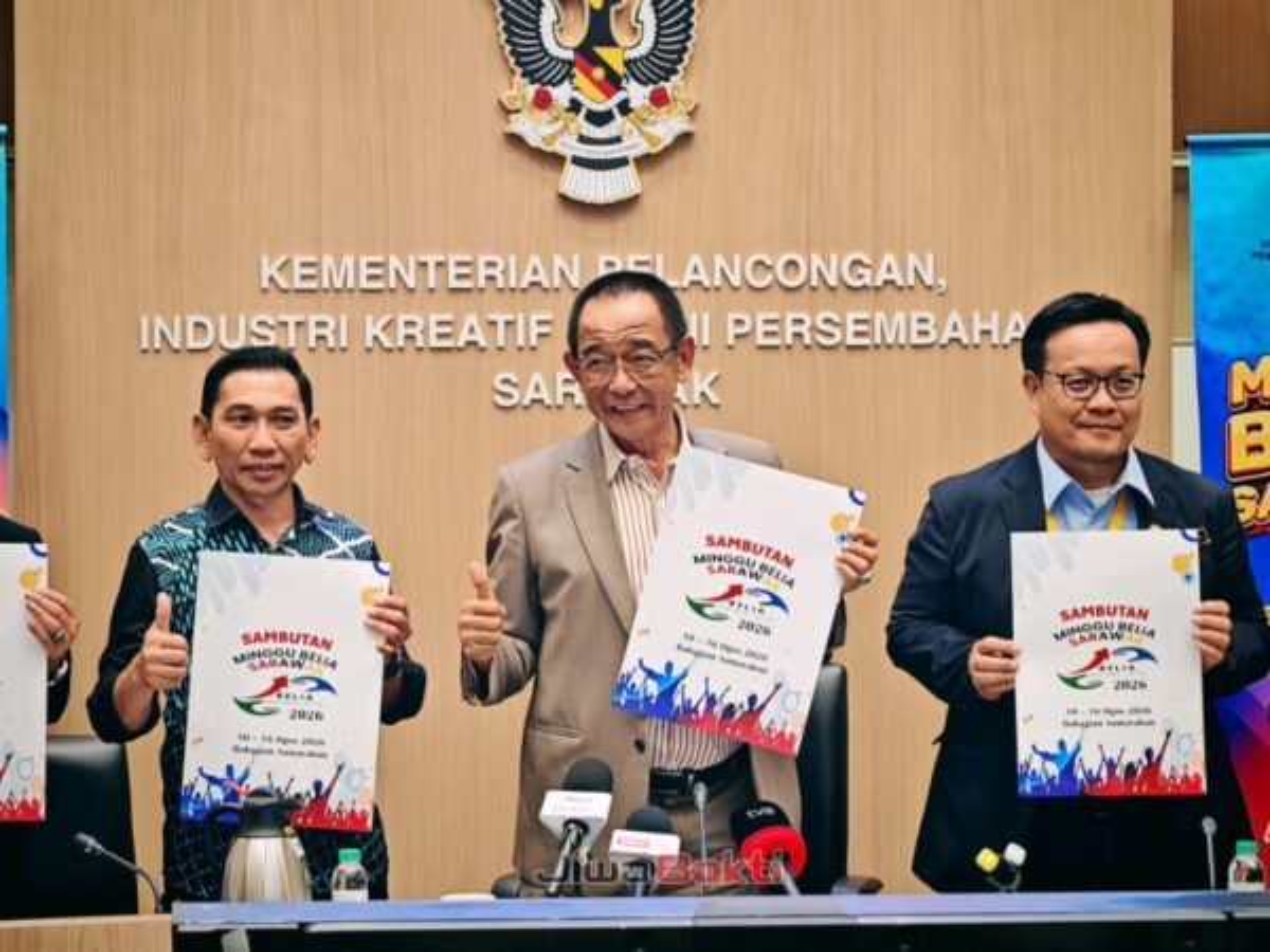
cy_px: 476
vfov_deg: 15.7
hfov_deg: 20.9
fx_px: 3449
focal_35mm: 94
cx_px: 635
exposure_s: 1/20
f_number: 2.6
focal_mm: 15.38
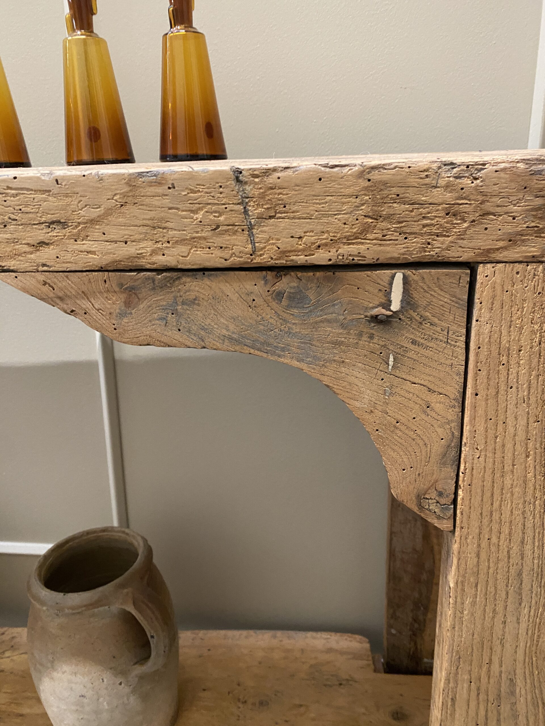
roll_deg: -0.1
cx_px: 272
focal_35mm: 26
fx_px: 546
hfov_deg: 53.1
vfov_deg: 67.3
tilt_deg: -16.9
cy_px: 363
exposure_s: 1/50
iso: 320
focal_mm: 4.25
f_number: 1.8
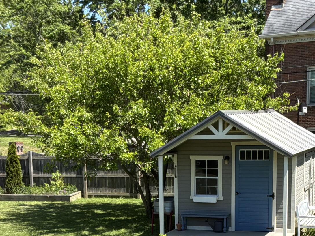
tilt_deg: -10.0
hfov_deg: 25.3
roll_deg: +1.6
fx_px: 701
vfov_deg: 18.3
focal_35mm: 77
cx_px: 170
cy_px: 269
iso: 32
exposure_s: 1/1035
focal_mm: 3
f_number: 1.8
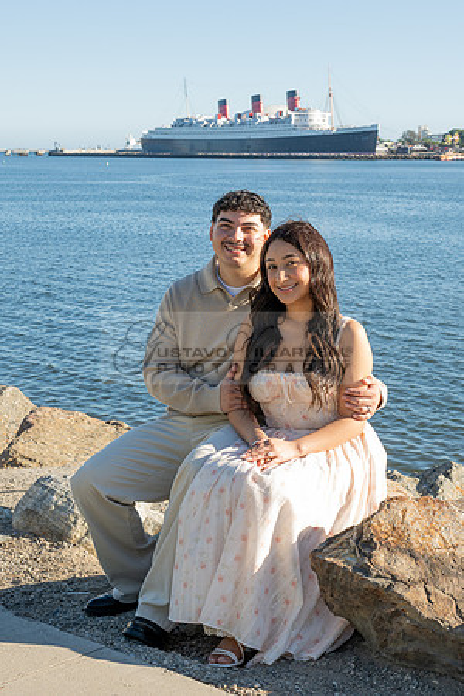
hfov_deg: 21.6
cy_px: 348
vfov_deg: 31.9
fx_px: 1218
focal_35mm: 63
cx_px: 268
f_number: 9
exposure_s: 1/200
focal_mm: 42
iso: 200
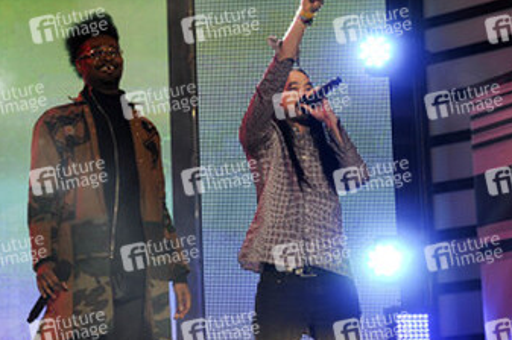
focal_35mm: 147
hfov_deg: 14.0
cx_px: 179
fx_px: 2089
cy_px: 140
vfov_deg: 9.3
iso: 1250
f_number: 2.8
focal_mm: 110
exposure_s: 1/400
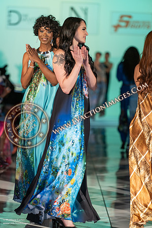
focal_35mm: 165
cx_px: 76
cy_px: 114
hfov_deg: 8.3
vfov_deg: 12.5
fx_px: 1045
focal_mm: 165
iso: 400
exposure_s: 1/250
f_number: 2.8
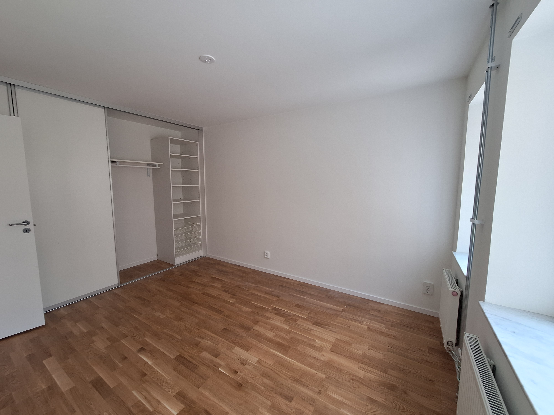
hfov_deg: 106.2
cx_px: 277
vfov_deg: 89.9
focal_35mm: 13
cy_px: 208
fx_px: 208
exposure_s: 1/50
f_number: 2.2
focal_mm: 1.74
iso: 80
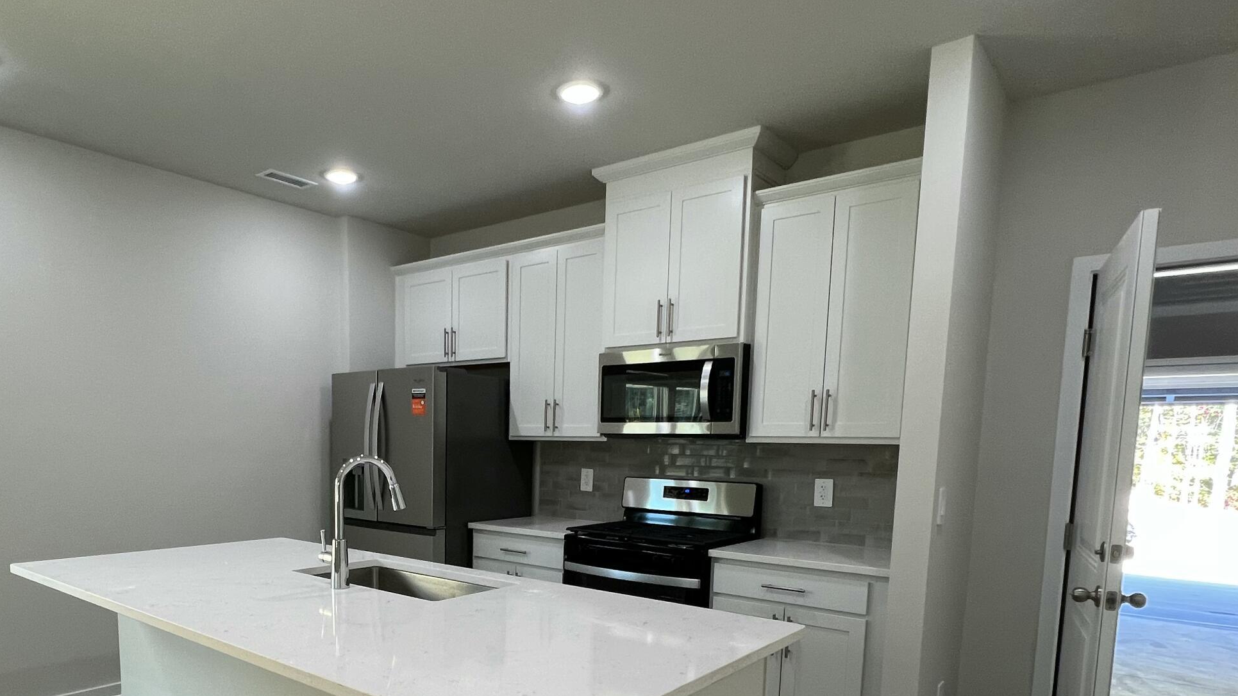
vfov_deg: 49.2
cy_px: 533
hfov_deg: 80.1
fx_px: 722
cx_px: 487
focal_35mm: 22
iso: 125
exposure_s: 1/120
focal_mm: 1.57
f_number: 1.8
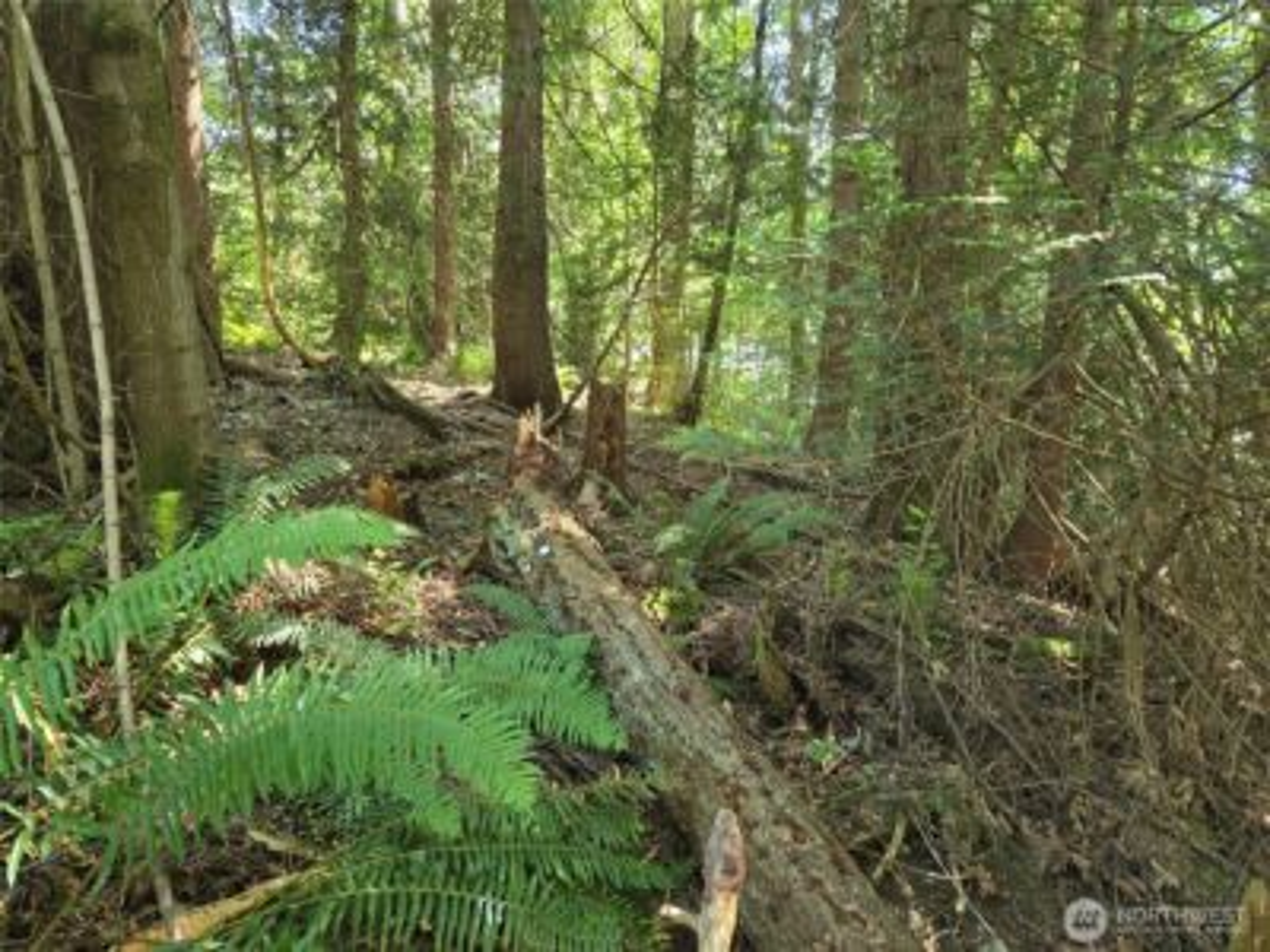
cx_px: 635
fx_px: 844
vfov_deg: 58.9
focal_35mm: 23
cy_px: 476
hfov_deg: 73.9
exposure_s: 1/120
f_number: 1.8
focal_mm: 5.4
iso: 800
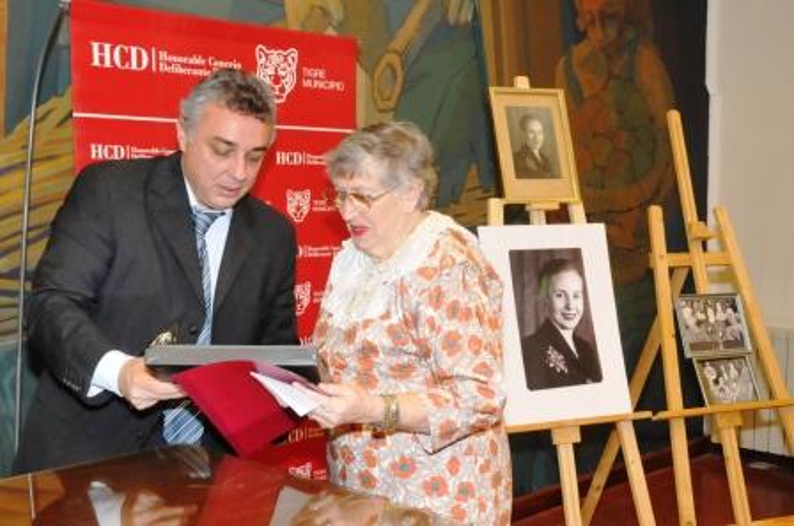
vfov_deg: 26.4
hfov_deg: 38.9
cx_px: 397
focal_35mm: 51
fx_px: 1123
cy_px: 263
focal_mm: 34
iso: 2500
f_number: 8
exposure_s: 1/80
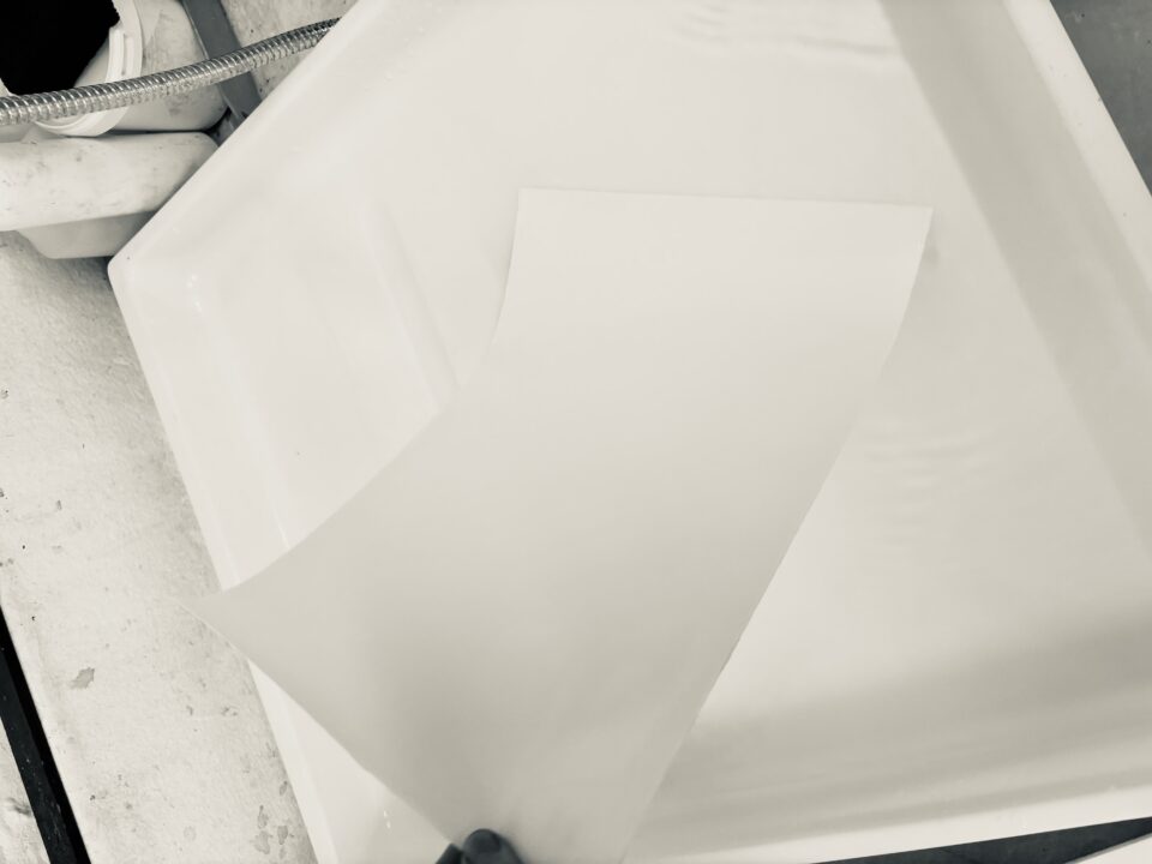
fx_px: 865
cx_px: 576
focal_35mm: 26
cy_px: 432
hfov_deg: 67.3
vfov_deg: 53.1
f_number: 1.6
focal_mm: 5.96
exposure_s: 1/50
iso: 80
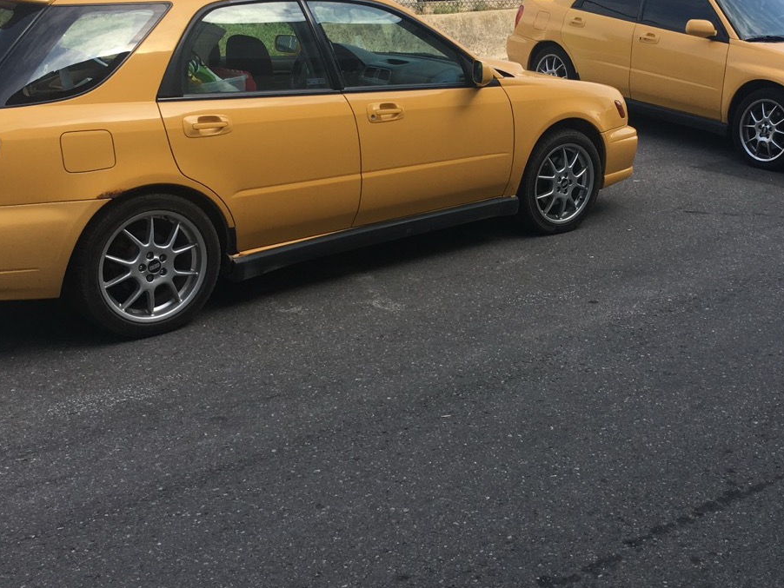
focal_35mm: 45
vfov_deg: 32.1
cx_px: 466
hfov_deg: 41.9
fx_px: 1019
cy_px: 227
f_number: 2.2
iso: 25
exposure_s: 1/651
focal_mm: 4.15
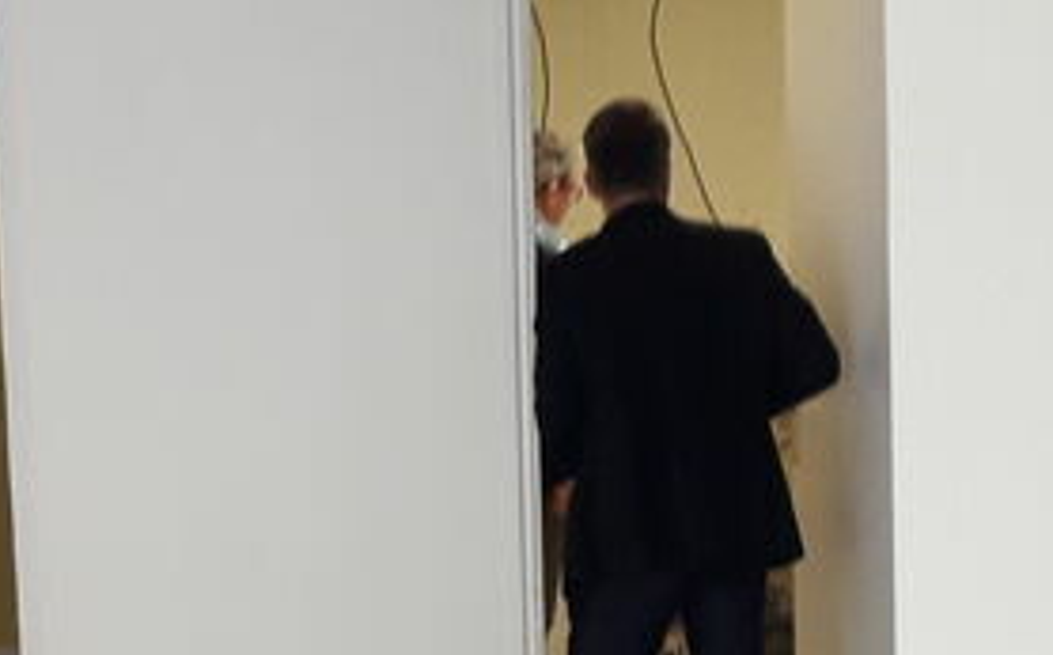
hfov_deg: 20.1
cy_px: 723
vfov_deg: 12.9
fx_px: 2838
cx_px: -83
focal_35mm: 99
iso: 125
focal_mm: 3.6
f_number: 1.9
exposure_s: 1/50
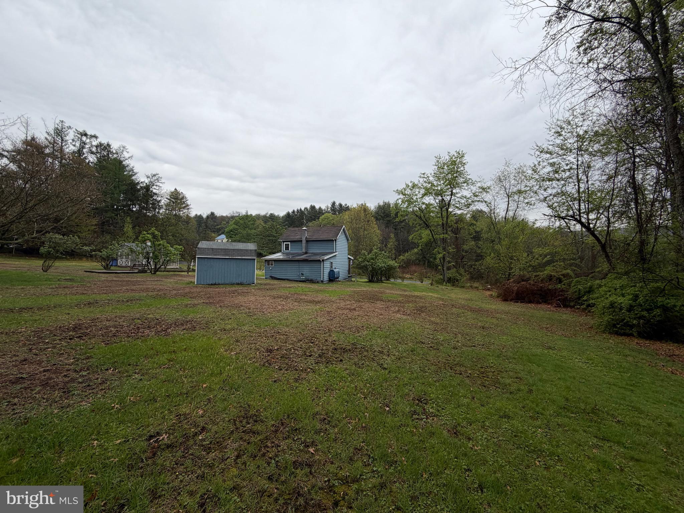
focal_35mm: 14
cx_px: 342
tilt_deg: +1.4
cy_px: 256
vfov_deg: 85.7
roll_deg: +1.2
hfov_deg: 102.1
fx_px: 277
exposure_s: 1/502
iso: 50
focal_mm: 2.22
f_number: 2.2
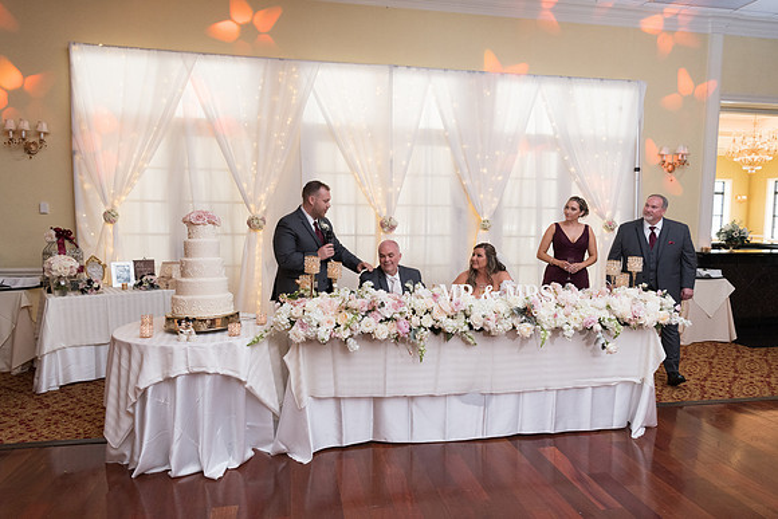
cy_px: 260
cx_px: 389
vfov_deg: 53.2
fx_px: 519
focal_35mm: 24
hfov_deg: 73.7
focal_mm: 24
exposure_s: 1/125
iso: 1400
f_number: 5
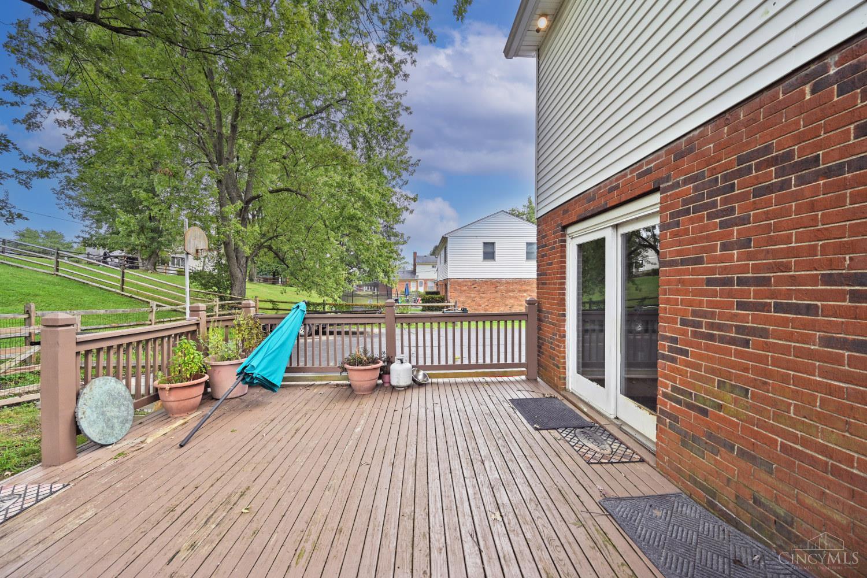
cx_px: 434
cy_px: 289
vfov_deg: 81.2
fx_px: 337
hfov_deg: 104.3
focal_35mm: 14
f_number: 6.3
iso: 100
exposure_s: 1/250
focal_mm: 14
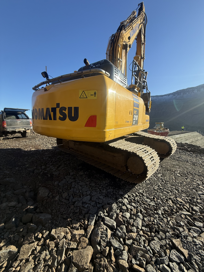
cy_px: 136
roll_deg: -0.4
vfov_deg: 102.1
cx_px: 102
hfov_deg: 85.7
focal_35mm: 14
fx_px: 110
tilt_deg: -6.3
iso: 50
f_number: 2.2
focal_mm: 2.22
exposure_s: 1/1125
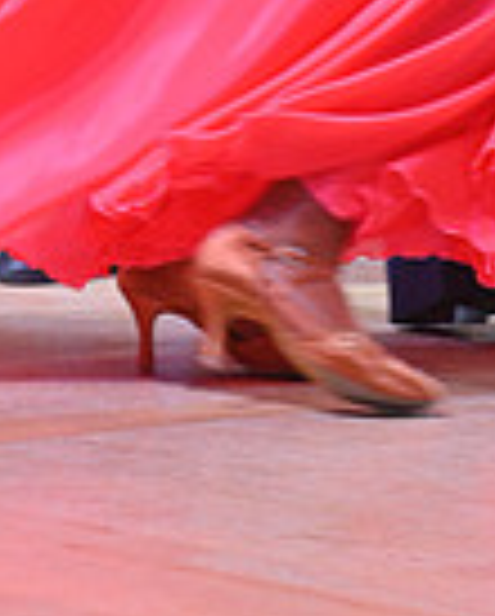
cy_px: -607
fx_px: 8862
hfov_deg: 3.2
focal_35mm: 485
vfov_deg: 3.9
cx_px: 322
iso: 2000
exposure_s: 1/250
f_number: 4
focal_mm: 122
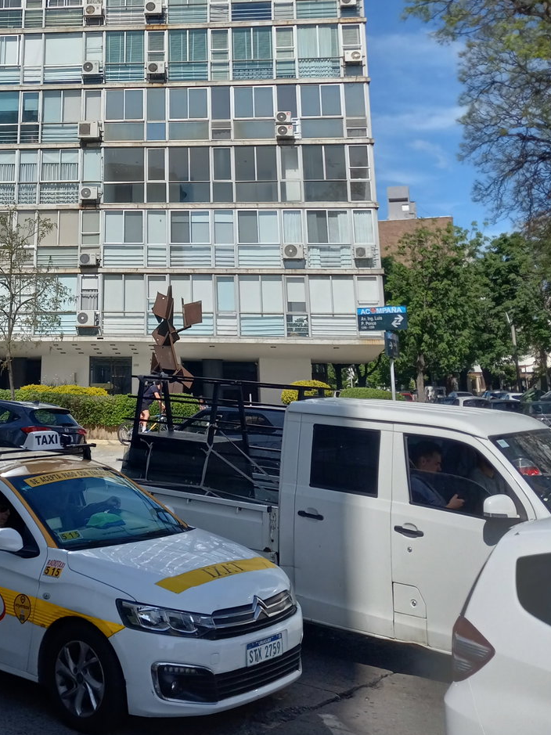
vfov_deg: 39.3
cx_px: 90
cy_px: 124
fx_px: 976
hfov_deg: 30.5
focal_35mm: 46
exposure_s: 1/3497
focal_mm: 3.94
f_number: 1.8
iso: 40
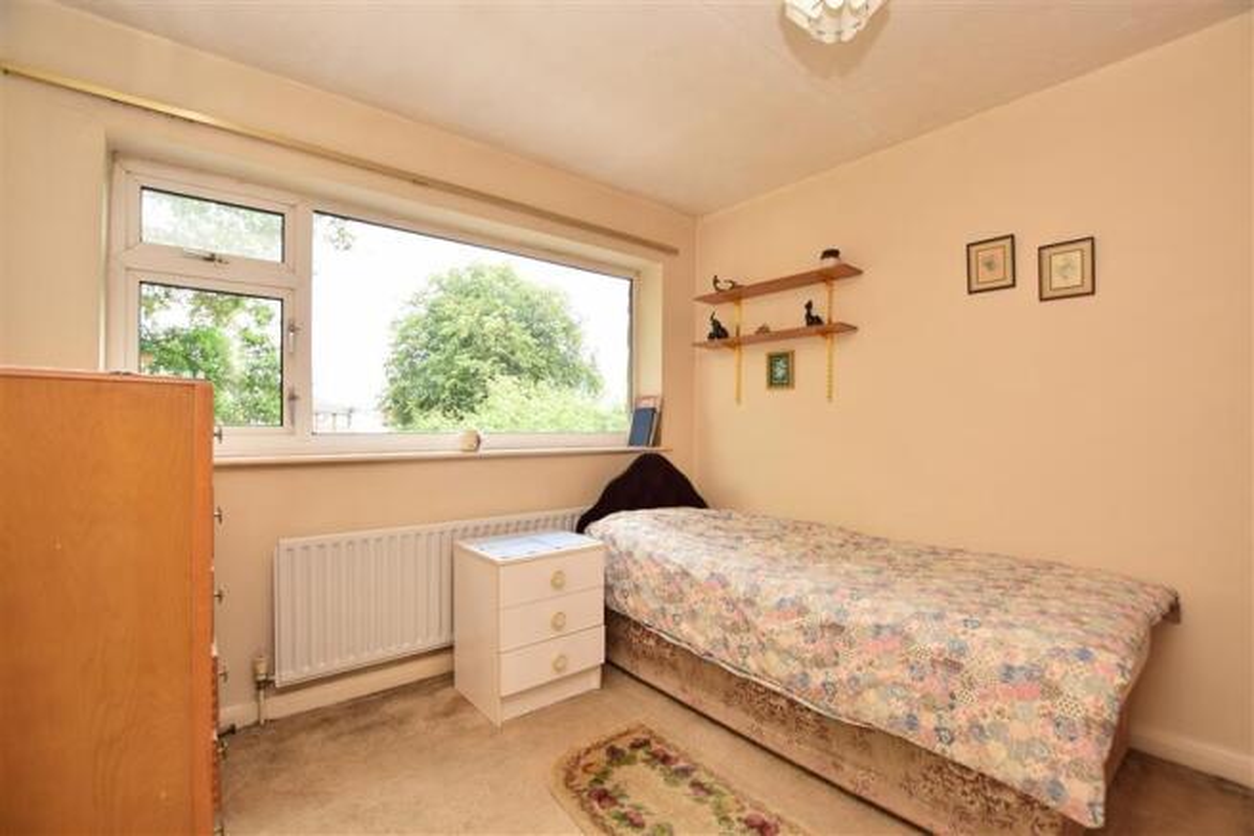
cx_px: 627
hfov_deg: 100.4
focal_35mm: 15
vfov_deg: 77.3
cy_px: 418
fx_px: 522
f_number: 5.6
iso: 250
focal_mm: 10
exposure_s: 1/125
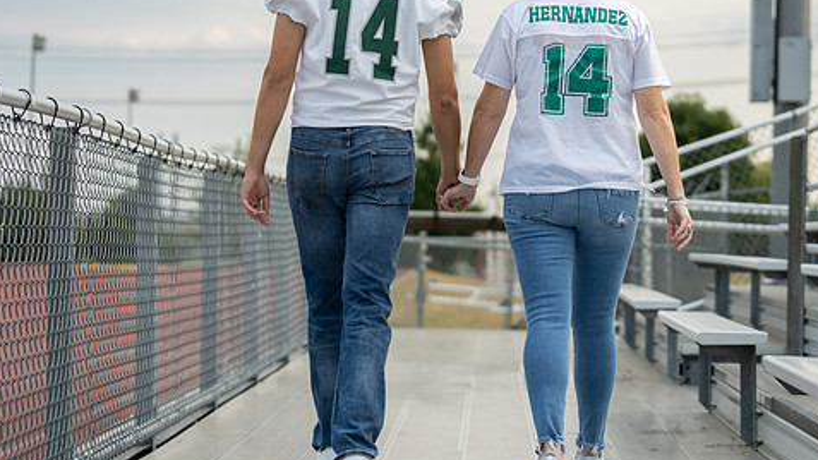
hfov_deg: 20.0
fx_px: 2320
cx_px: 476
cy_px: 168
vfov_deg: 11.3
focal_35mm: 107
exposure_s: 1/1250
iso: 320
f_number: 2.8
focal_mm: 70
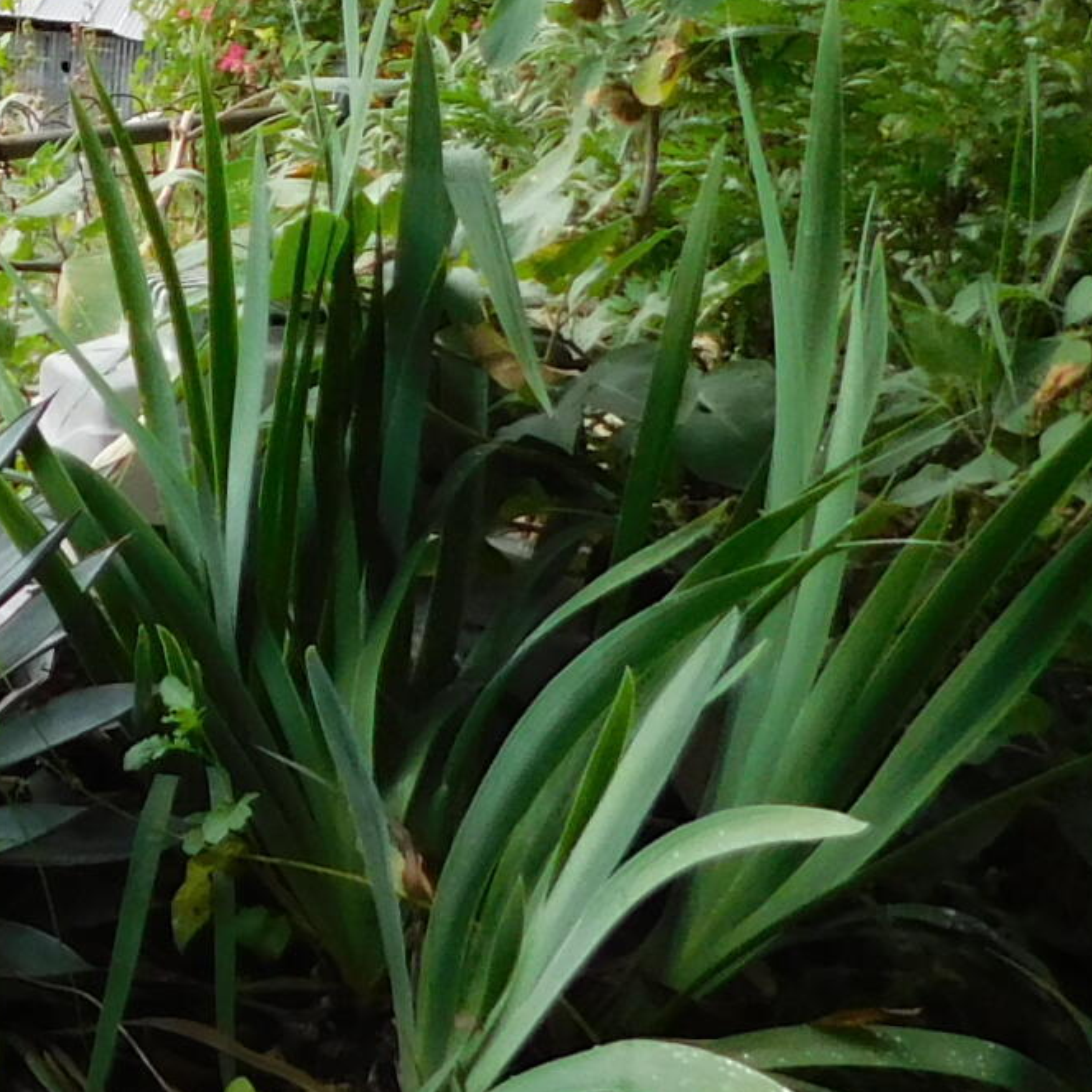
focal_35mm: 92
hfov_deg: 14.7
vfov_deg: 18.3
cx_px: -1239
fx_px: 3284
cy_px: -64
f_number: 3
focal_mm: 4
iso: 140
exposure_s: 1/250
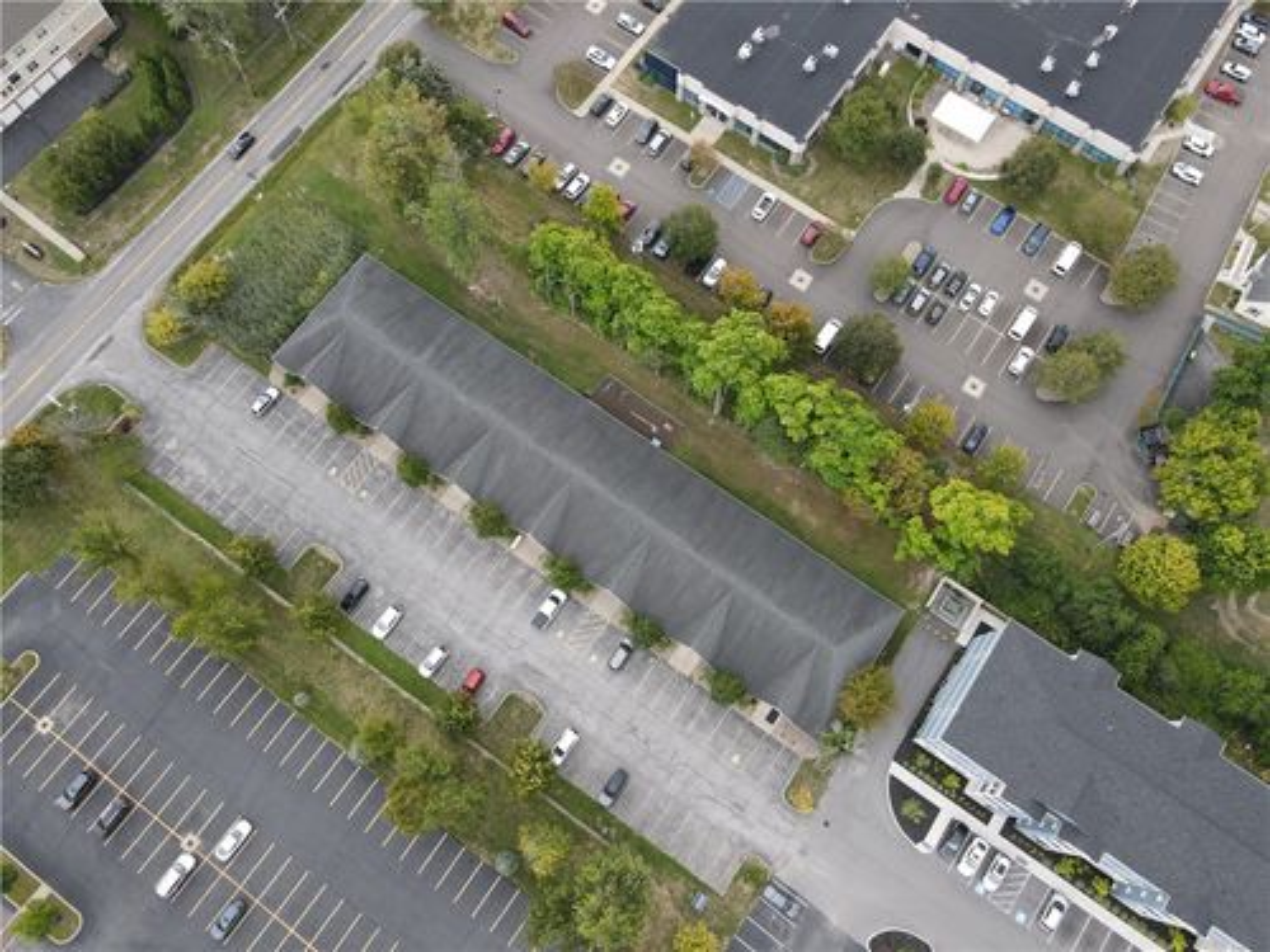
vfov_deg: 56.8
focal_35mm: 24
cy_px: 476
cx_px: 635
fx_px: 881
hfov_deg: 71.6
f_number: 2.8
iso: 100
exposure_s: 1/120
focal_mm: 4.5
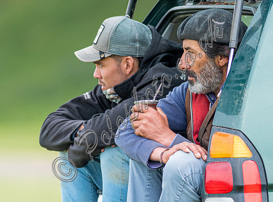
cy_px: 108
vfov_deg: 1.8
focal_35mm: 834
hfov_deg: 2.4
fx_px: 6547
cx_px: 169
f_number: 2.8
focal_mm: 300
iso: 320
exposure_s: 1/1000
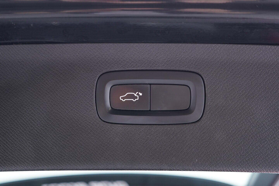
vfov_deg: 36.9
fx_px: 279
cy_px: 93
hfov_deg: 53.1
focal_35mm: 36
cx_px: 140
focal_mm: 24
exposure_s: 1/40
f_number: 2.8
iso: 640
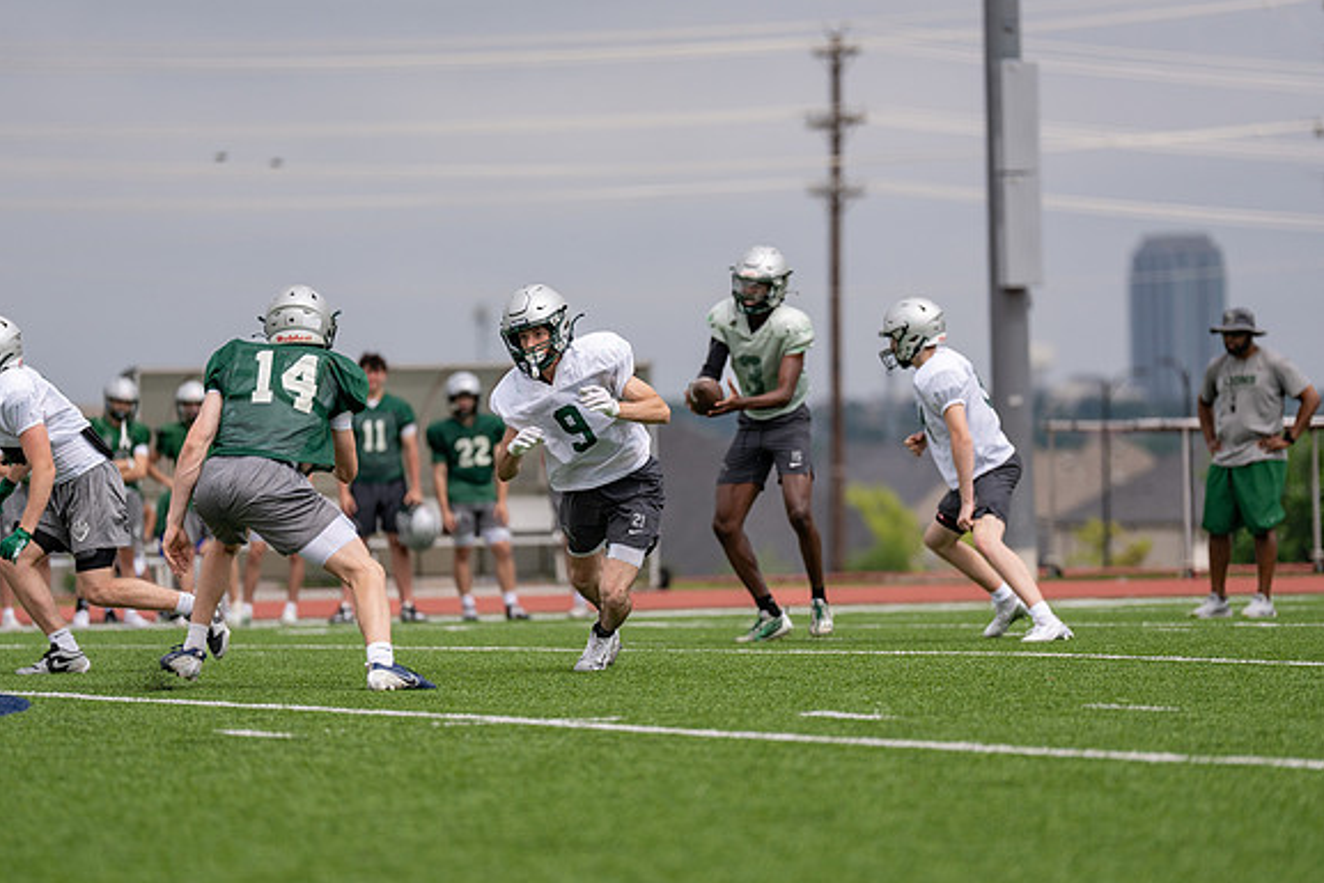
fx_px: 7945
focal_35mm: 216
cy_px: 466
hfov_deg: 9.5
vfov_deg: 6.4
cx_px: 661
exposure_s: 1/4000
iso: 125
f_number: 2.8
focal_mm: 200
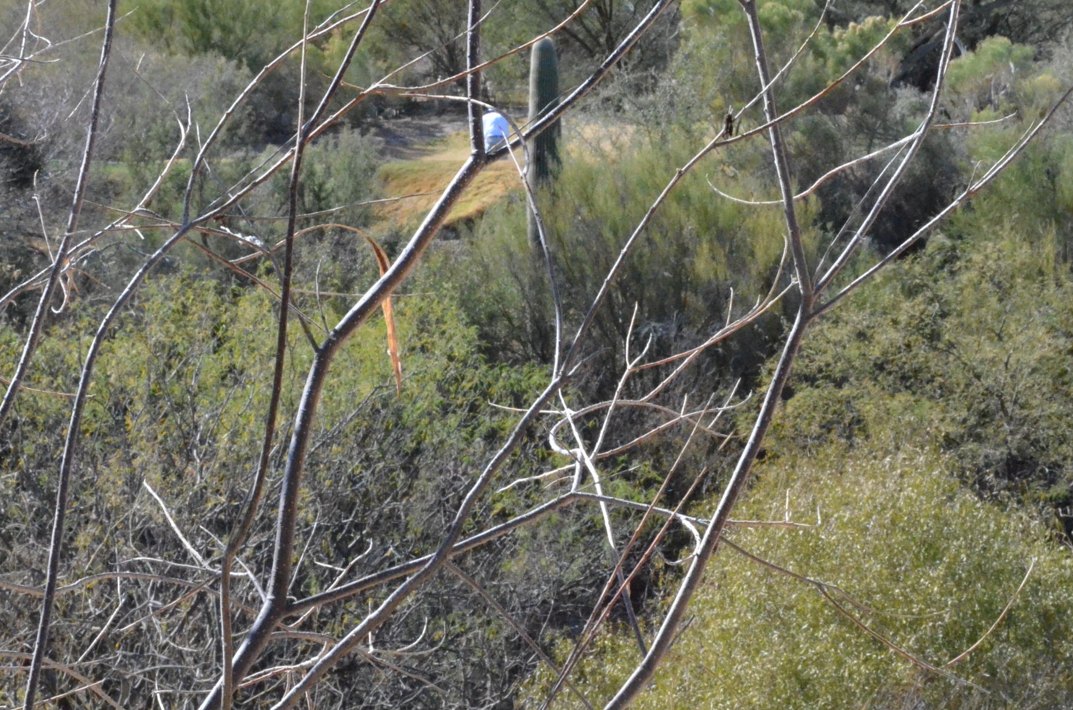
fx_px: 3777
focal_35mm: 127
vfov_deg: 10.7
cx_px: 555
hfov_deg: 16.2
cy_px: 334
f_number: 18
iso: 6400
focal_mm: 52
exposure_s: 1/1250
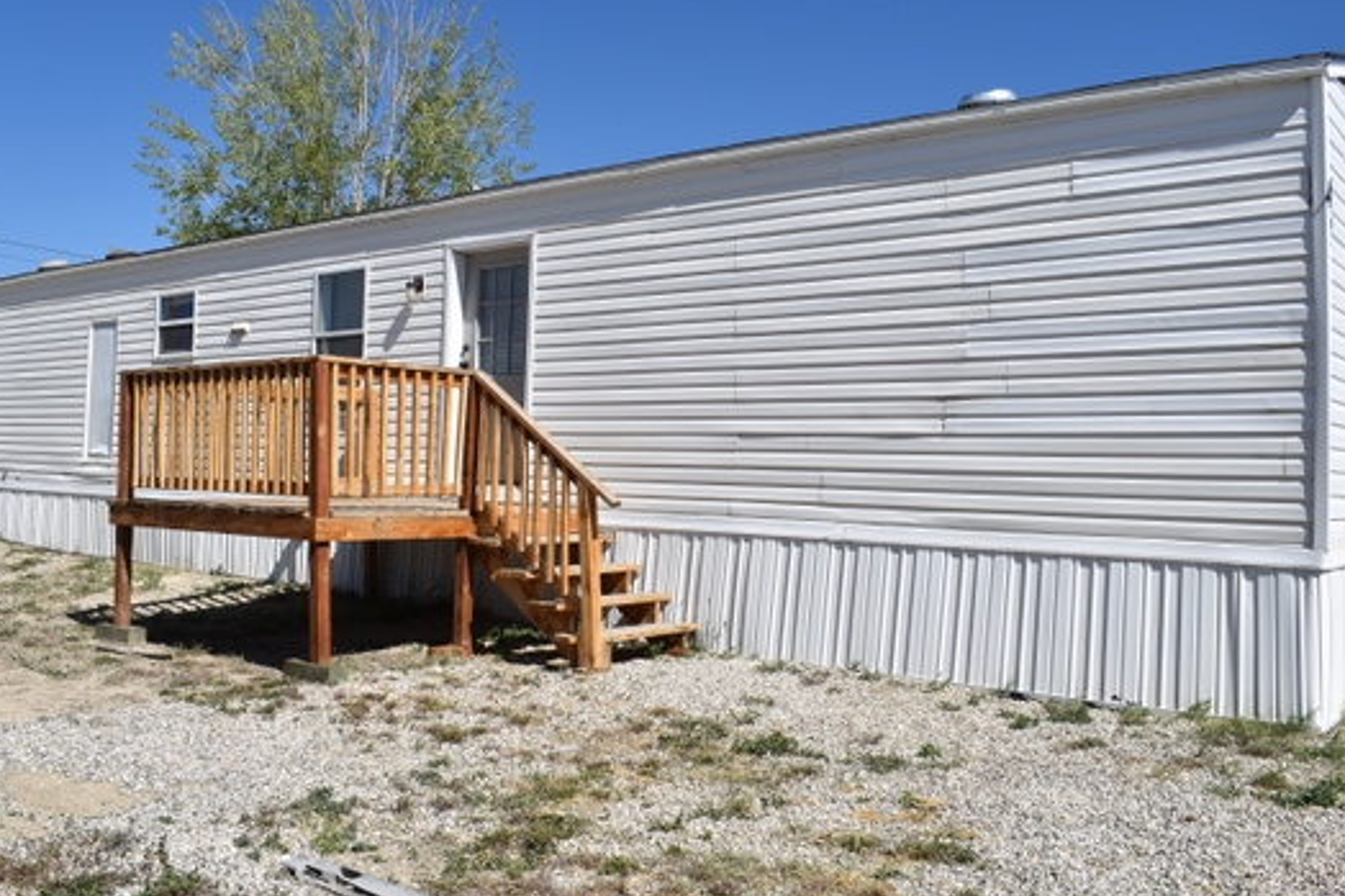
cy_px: 407
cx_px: 662
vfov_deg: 39.9
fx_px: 1232
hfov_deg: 57.2
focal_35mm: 33
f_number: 9
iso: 100
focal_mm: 18
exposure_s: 1/320
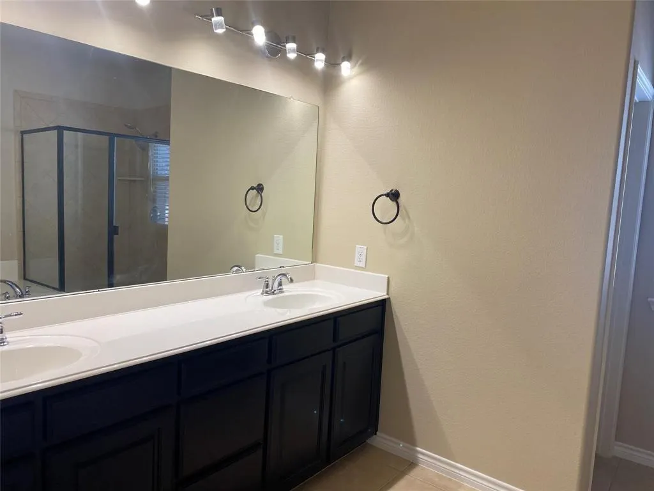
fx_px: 491
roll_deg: -3.3
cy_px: 246
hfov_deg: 67.3
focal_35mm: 26
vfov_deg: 53.1
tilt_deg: -4.7
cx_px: 327
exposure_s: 1/120
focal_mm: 4.25
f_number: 1.8
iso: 100
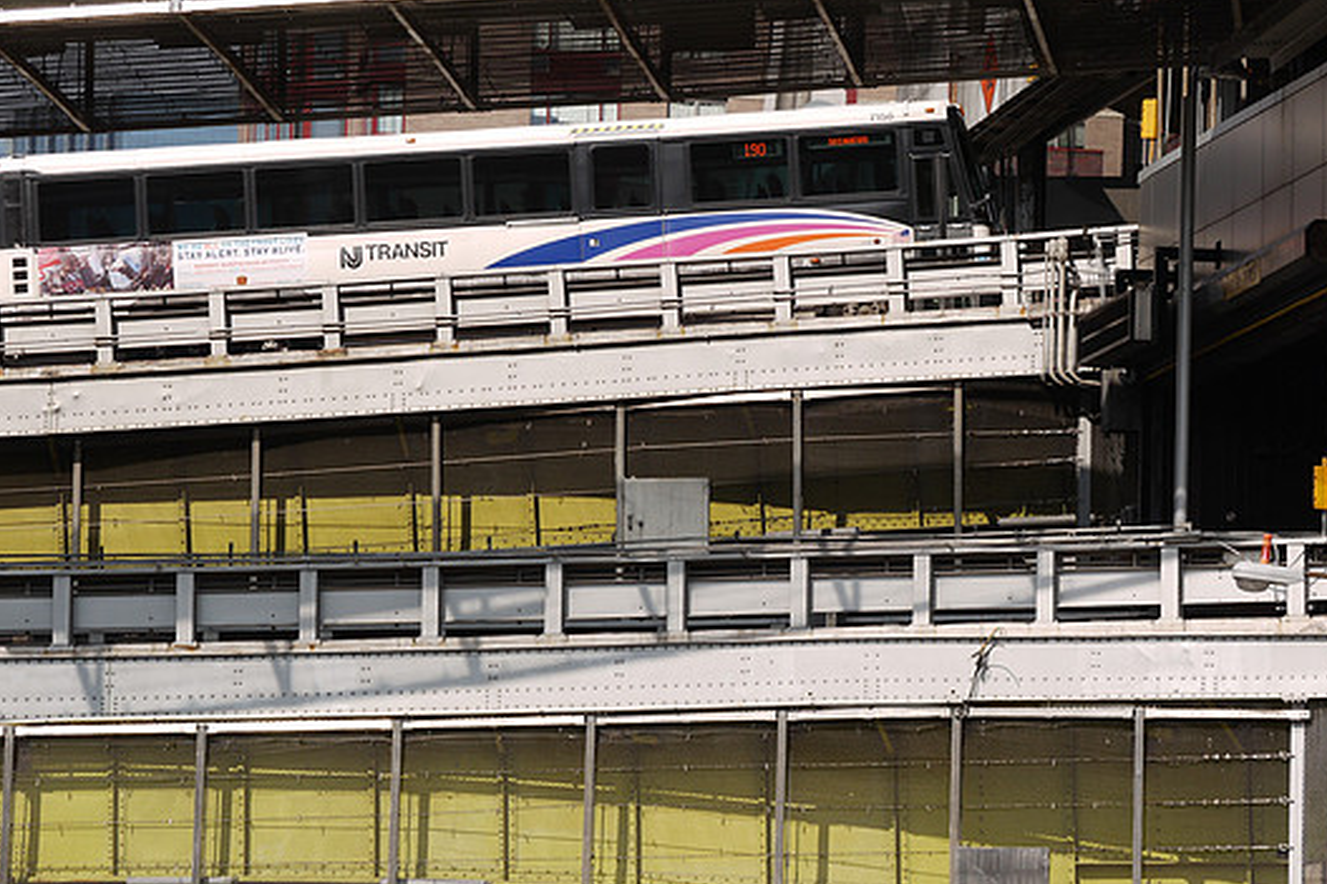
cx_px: 703
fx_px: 8438
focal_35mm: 229
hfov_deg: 9.0
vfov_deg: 6.0
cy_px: 490
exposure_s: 1/400
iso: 100
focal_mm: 100
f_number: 8
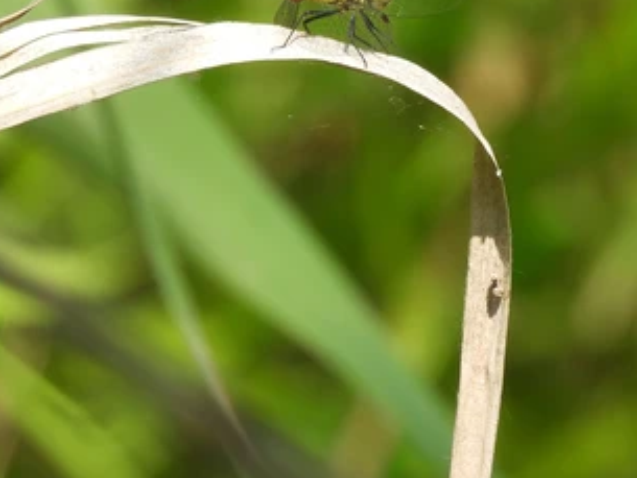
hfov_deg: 1.3
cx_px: 388
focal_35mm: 1469
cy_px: 27
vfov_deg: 1.0
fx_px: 27043
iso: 100
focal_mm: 125
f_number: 5.6
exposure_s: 1/160
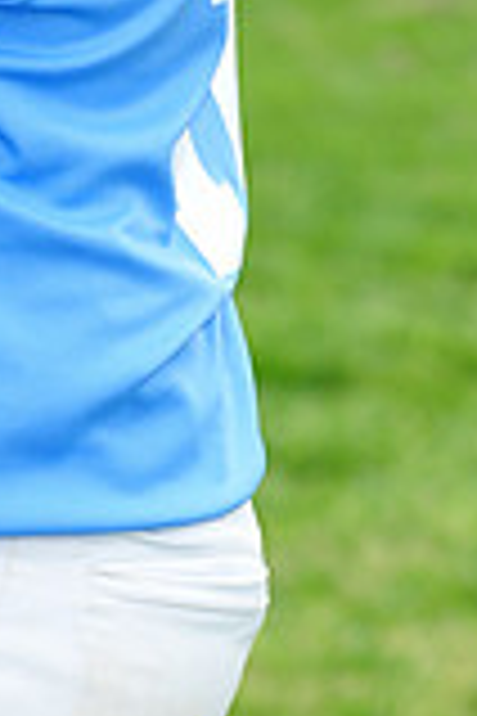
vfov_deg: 3.4
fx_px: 11944
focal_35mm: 601
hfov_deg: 2.3
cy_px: -428
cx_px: -140
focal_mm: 165
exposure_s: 1/250
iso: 400
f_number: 7.1
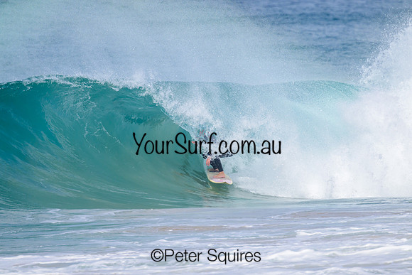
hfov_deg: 2.6
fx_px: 9157
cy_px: 138
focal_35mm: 800
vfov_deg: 1.7
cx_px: 206
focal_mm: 800
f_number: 11
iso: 720
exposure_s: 1/2000
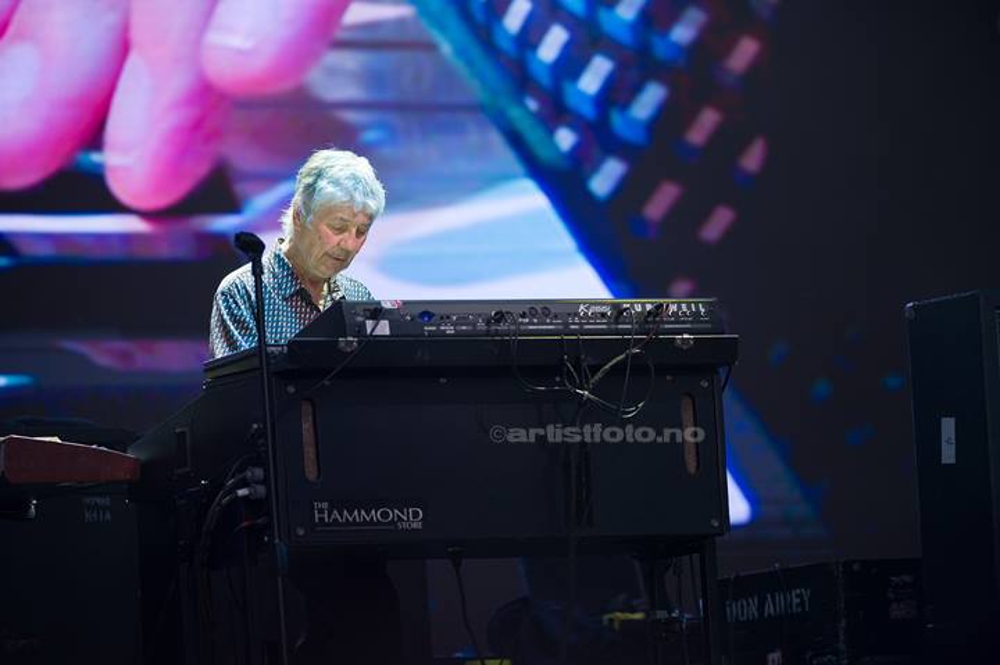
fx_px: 8327
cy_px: 332
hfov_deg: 6.9
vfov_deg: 4.6
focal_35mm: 300
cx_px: 500
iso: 250
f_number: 2.8
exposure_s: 1/1000
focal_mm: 300
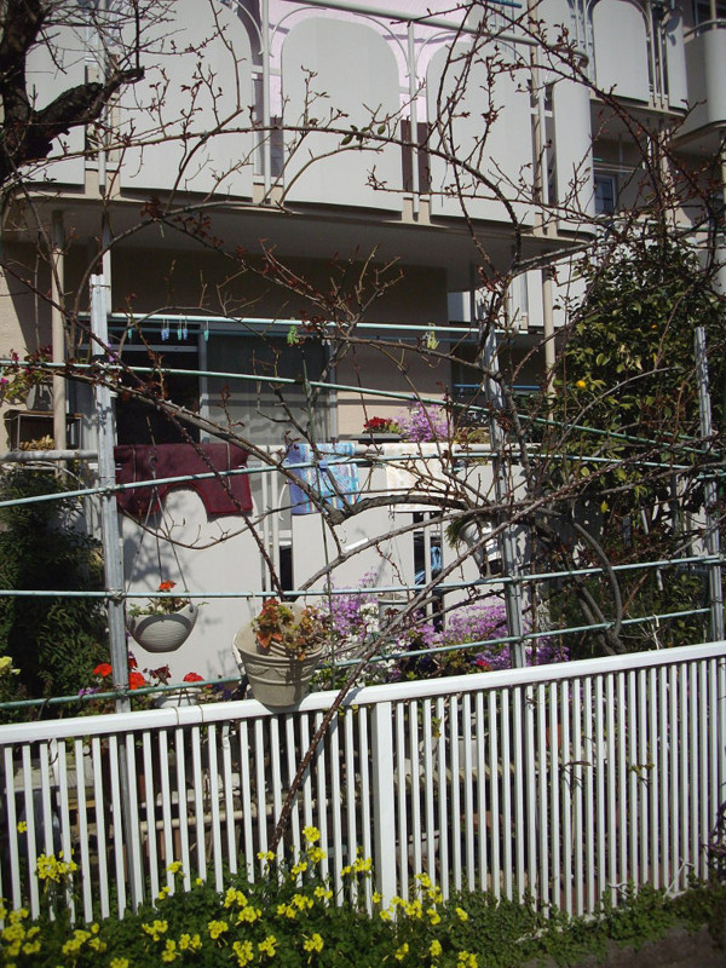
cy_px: 484
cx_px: 363
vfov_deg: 50.1
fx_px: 1035
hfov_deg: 38.7
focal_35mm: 37
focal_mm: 6.2
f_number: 5.6
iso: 80
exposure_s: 1/640
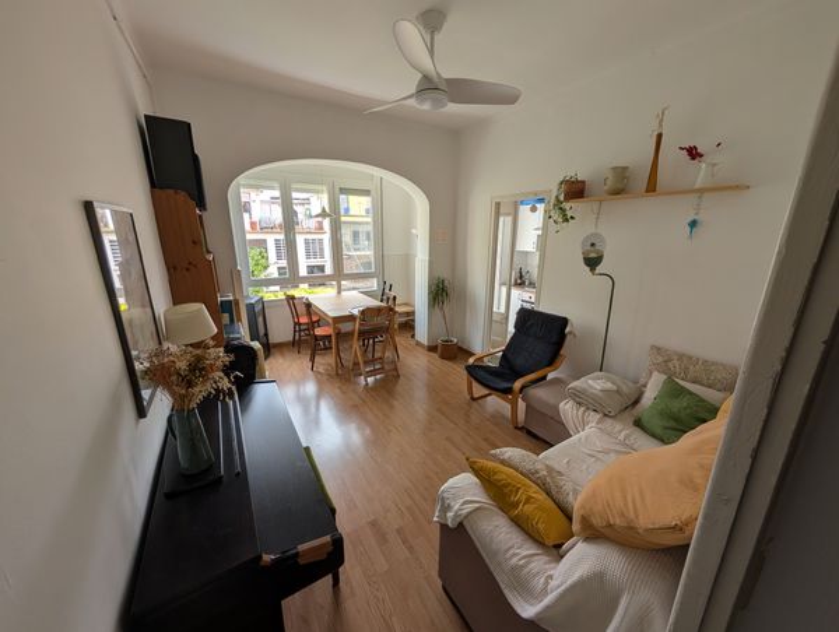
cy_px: 316
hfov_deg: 110.4
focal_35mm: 12
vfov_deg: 94.7
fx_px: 291
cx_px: 420
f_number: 1.7
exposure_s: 1/260
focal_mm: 2.02
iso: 57
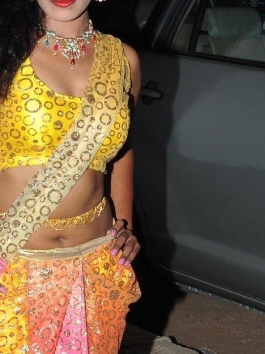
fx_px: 1103
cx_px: 77
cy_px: 294
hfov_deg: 13.7
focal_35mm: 108
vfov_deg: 18.0
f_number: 10
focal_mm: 30
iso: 400
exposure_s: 1/125
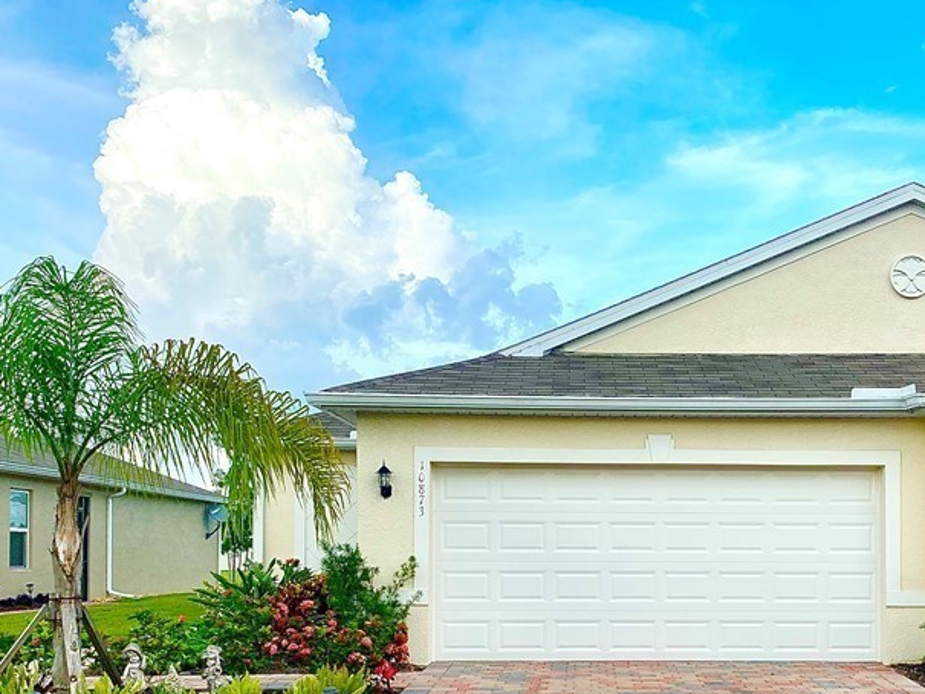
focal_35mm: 44
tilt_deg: +1.0
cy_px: 544
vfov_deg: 32.1
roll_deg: -0.5
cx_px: 654
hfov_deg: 42.1
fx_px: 1176
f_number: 1.8
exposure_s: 1/1206
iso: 32
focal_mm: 4.25
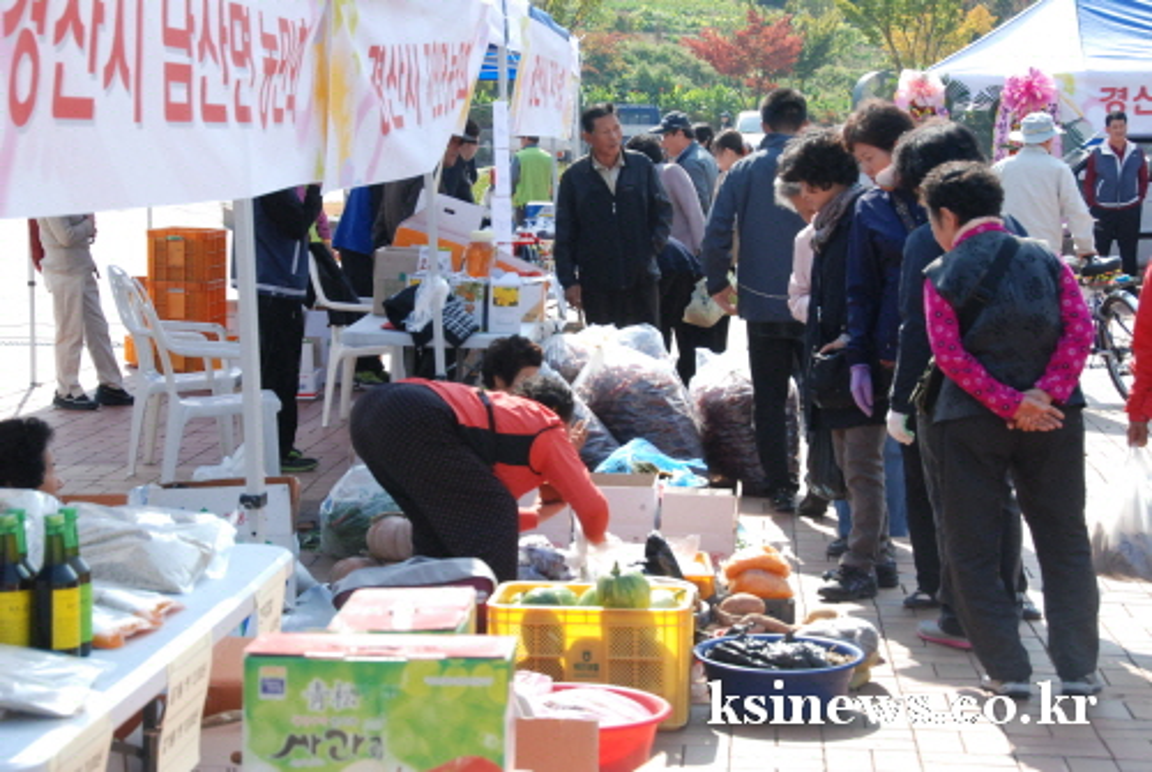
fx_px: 2404
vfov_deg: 18.2
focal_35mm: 75
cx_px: 576
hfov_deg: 27.0
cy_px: 386
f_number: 10
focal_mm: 50
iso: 800
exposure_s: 1/400
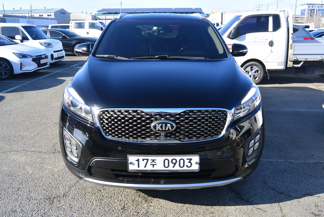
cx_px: 162
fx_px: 297
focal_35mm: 33
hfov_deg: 57.2
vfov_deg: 40.1
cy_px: 108
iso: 100
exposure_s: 1/400
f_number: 4.5
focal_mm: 12.5
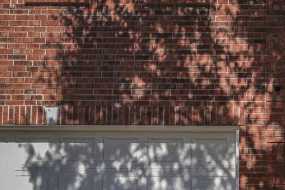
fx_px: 800
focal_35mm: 101
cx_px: 247
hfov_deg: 19.9
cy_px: 99
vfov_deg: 13.6
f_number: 8
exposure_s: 1/400
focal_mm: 26
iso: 400
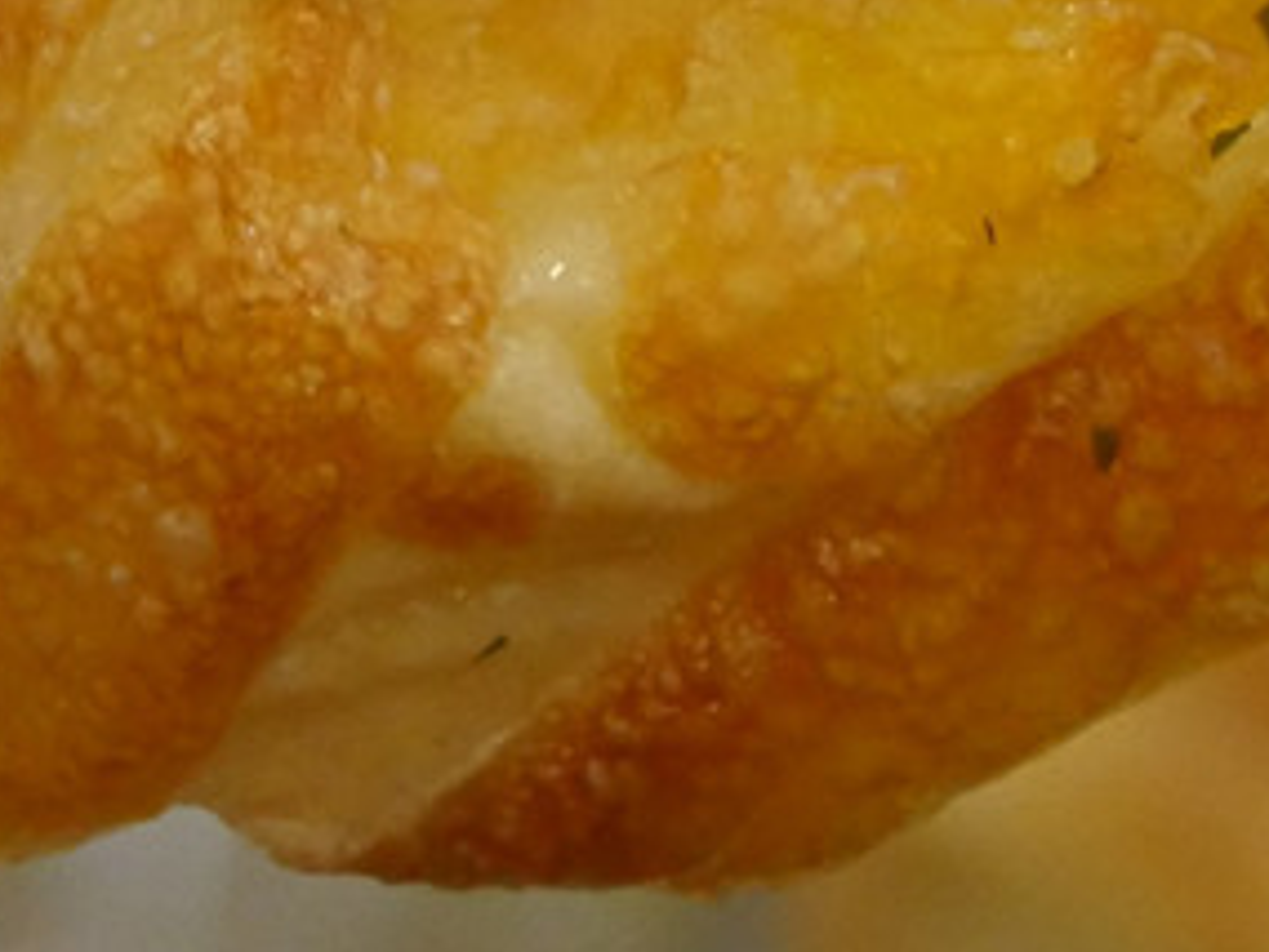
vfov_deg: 2.2
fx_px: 25012
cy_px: -601
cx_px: -102
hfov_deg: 2.9
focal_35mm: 682
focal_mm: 81
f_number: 5.4
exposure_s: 1/160
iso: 3200
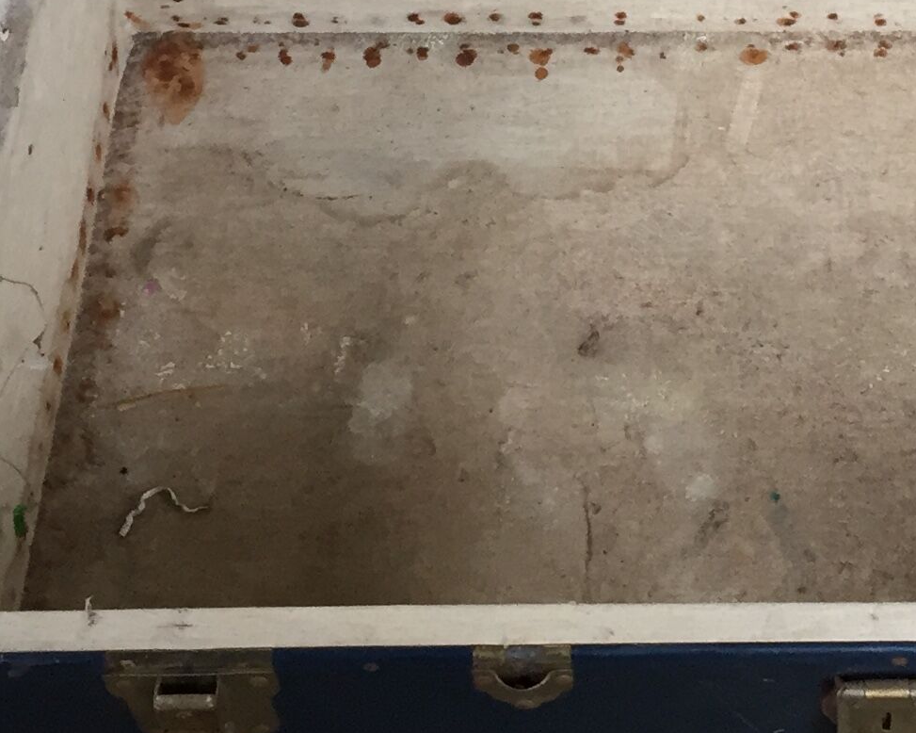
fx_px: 2575
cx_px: 782
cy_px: -125
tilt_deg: -49.0
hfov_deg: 19.9
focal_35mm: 95
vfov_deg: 15.6
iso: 80
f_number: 2.2
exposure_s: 1/33
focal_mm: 4.15
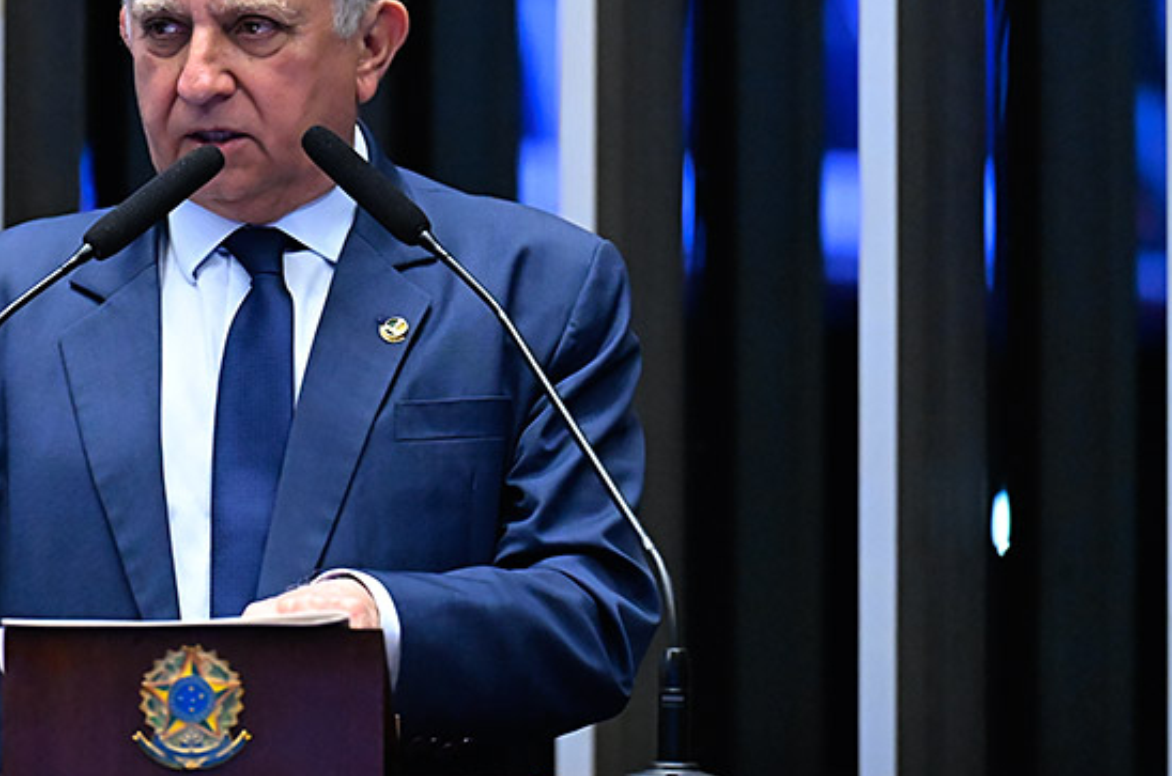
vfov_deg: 4.4
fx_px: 10202
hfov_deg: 6.6
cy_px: 209
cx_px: 370
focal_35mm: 314
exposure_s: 1/200
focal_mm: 200
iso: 6400
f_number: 3.5
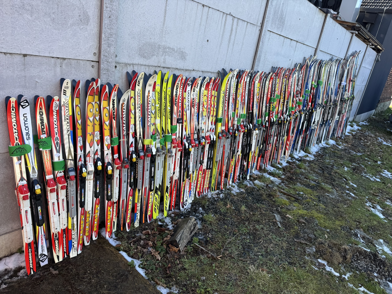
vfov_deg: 56.8
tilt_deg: -18.3
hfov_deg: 71.6
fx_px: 272
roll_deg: -9.7
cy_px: 147
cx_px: 196
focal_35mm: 24
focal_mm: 6.76
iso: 80
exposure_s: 1/598
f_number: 1.78
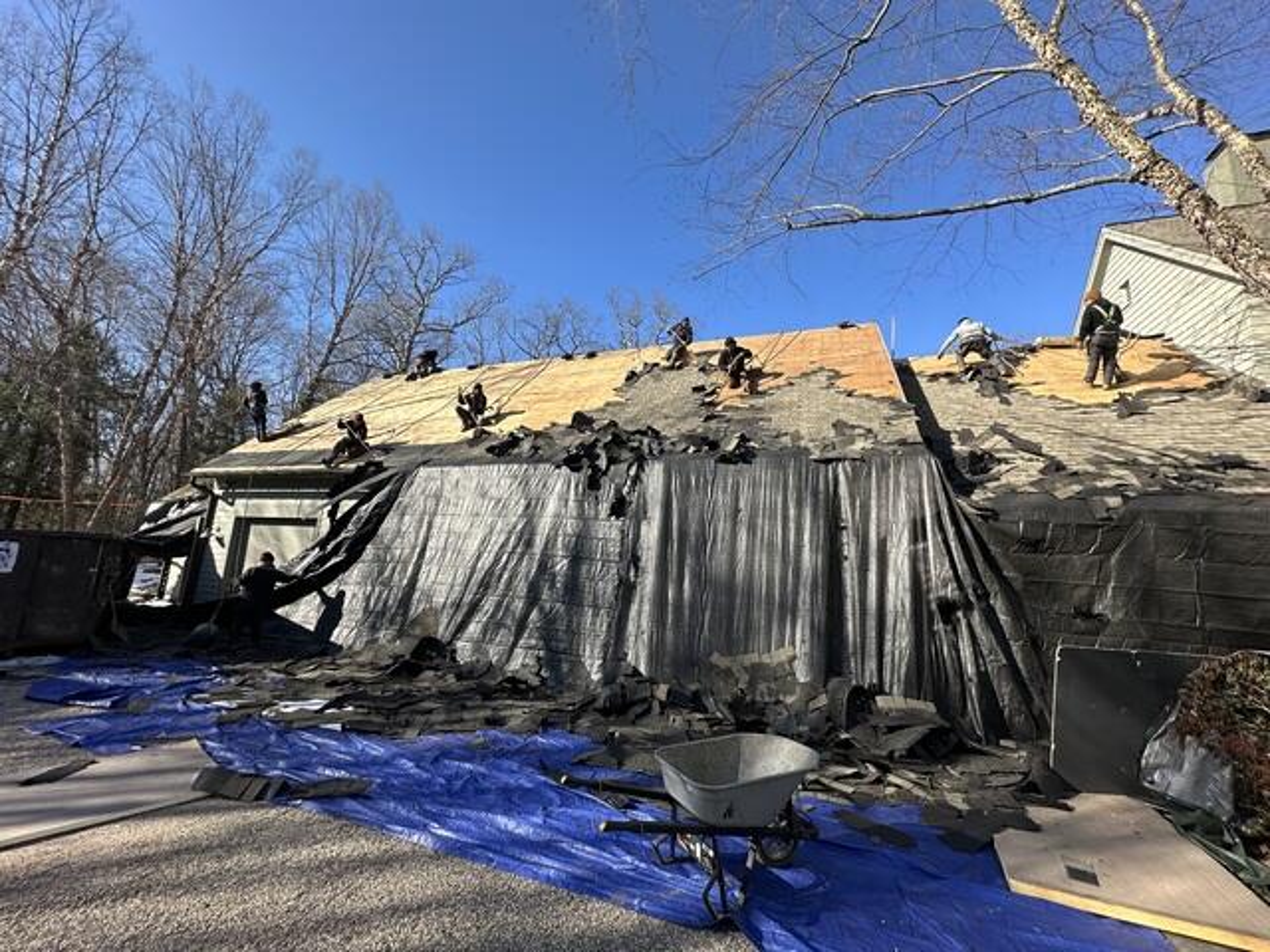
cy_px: 476
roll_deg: -3.7
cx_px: 635
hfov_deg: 102.1
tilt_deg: +10.1
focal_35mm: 14
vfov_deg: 85.7
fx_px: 514
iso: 40
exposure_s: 1/895
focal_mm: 2.22
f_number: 2.2
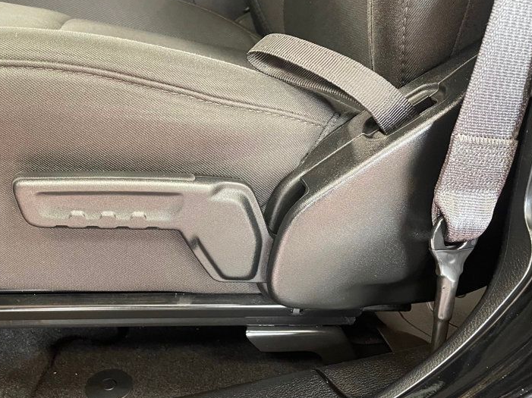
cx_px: 159
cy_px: 202
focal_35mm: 38
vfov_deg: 37.7
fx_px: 584
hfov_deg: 47.8
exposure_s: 1/40
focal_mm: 4.2
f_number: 1.6
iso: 400
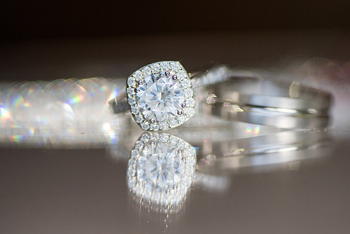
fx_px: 1381
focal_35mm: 142
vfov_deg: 9.7
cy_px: 89
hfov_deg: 14.4
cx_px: 196
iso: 500
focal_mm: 105
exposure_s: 1/3200
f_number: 3.5
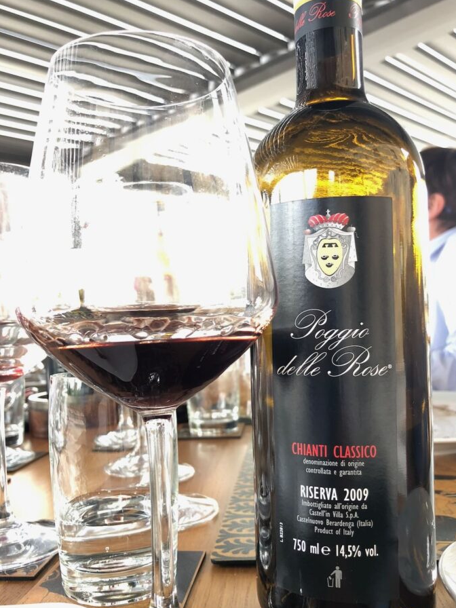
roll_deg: +3.3
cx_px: 227
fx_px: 562
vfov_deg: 56.7
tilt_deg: +0.8
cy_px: 333
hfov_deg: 44.2
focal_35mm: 32
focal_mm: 3.99
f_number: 1.8
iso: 32
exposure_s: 1/30
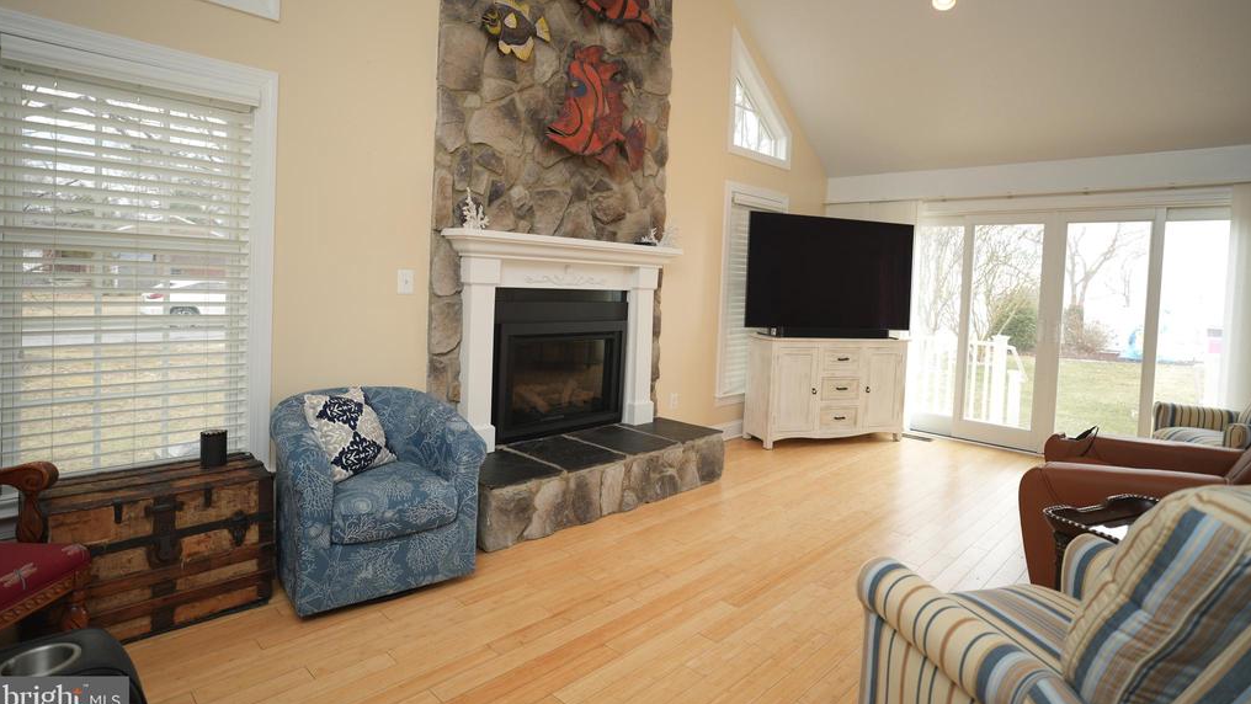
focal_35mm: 19
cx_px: 623
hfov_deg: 88.6
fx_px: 641
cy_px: 301
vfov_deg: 57.3
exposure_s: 1/60
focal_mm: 18.3
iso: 125
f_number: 2.8
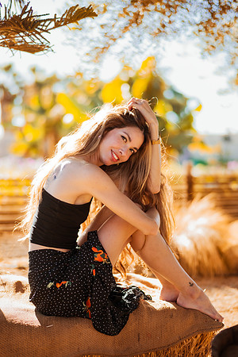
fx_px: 575
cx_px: 119
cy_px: 178
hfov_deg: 23.4
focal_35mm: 58
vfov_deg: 34.5
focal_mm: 58
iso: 50
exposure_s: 1/800
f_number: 1.4
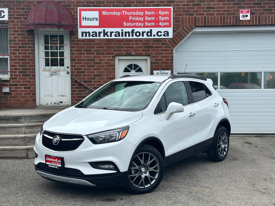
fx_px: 381
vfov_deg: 30.3
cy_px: 103
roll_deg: +0.5
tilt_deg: -2.8
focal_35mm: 48
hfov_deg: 39.7
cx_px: 138
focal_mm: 6.86
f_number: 1.78
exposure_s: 1/2252
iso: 64
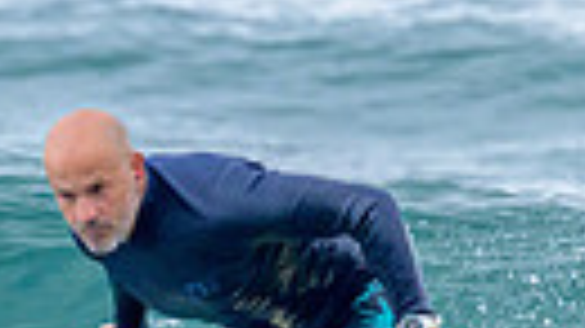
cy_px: 505
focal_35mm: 2922
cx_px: 324
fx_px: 45307
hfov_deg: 0.7
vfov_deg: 0.4
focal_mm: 610
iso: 2200
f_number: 11
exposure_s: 1/2000
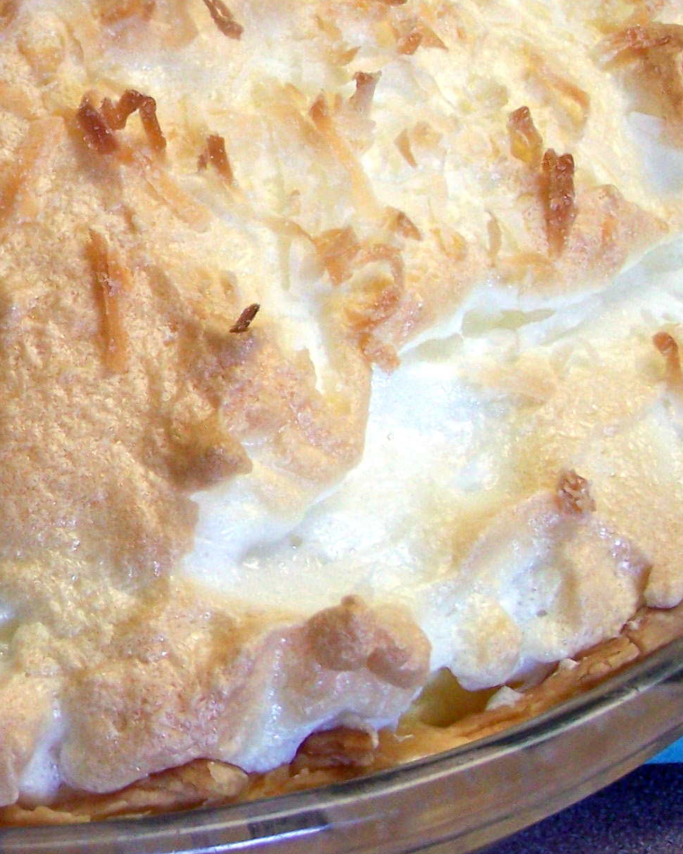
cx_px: -127
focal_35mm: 132
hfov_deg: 11.5
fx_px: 3336
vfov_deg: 14.5
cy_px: 205
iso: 140
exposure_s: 1/30
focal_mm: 10.7
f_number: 3.2
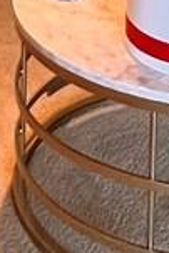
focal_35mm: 143
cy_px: -360
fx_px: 1005
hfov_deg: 9.6
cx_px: 74
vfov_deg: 11.7
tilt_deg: -6.6
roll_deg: -1.6
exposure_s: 1/60
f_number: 1.8
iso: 320
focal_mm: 1.57
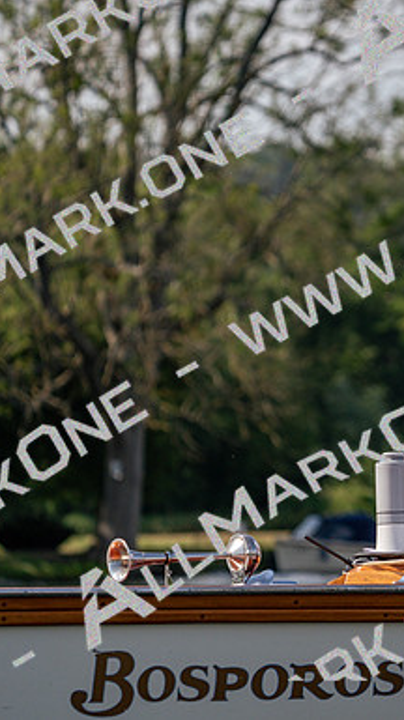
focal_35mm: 316
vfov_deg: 6.8
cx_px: 460
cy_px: 360
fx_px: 6030
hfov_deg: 3.8
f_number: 5.6
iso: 200
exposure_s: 1/1600
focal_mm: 200
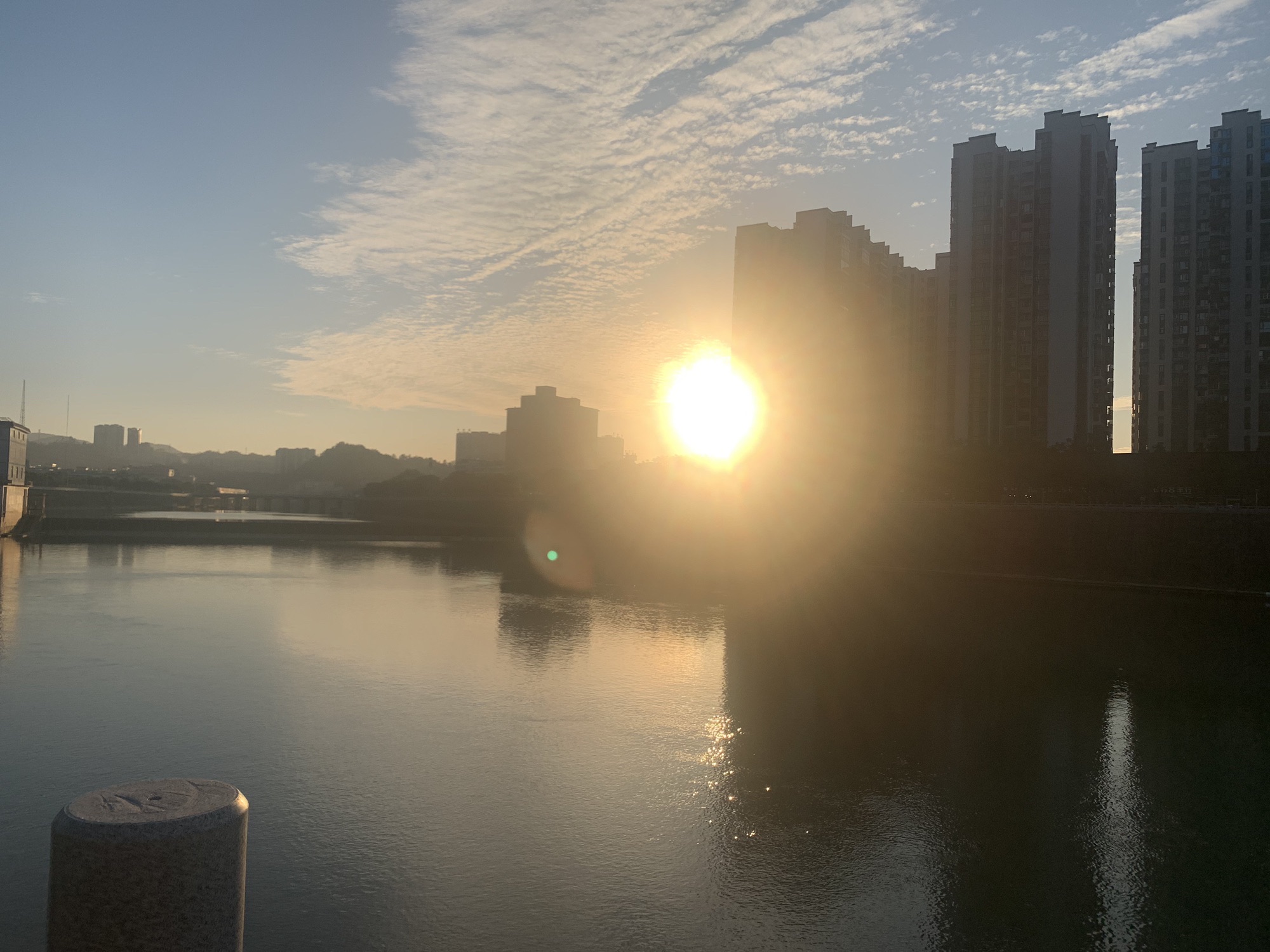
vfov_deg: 53.1
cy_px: 476
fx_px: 954
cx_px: 635
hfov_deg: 67.3
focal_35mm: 26
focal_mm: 4.25
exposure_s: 1/5128
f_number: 1.8
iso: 25
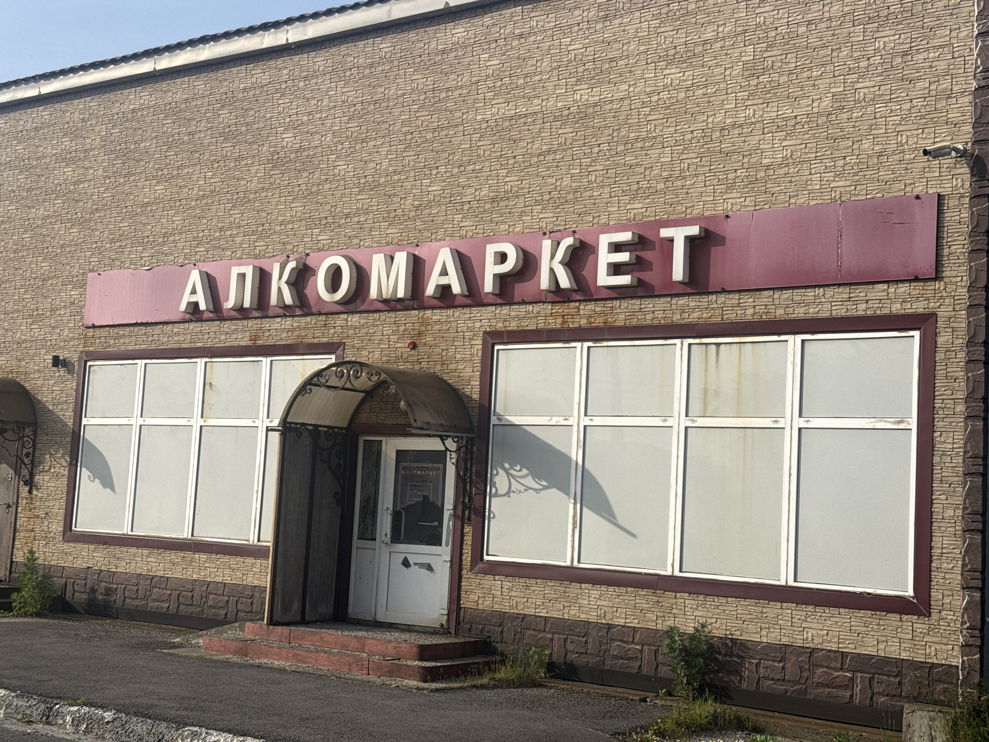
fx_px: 1371
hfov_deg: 39.7
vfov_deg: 30.3
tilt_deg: +5.7
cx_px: 494
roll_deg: -3.2
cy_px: 371
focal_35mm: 48
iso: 64
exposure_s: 1/4329
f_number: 1.78
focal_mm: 6.76
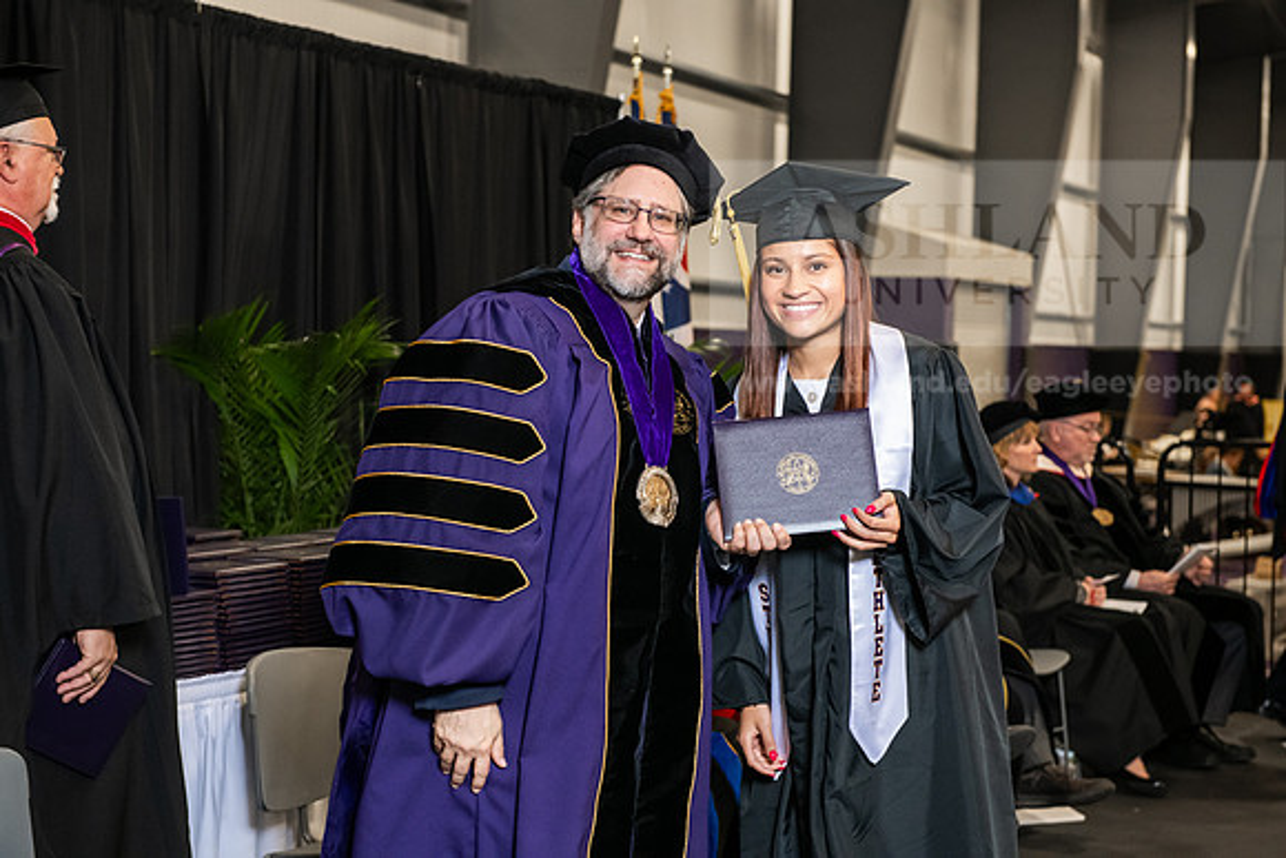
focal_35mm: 70
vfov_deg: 19.5
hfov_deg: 28.8
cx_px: 643
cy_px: 429
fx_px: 2501
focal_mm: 70
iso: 2500
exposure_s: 1/200
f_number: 5
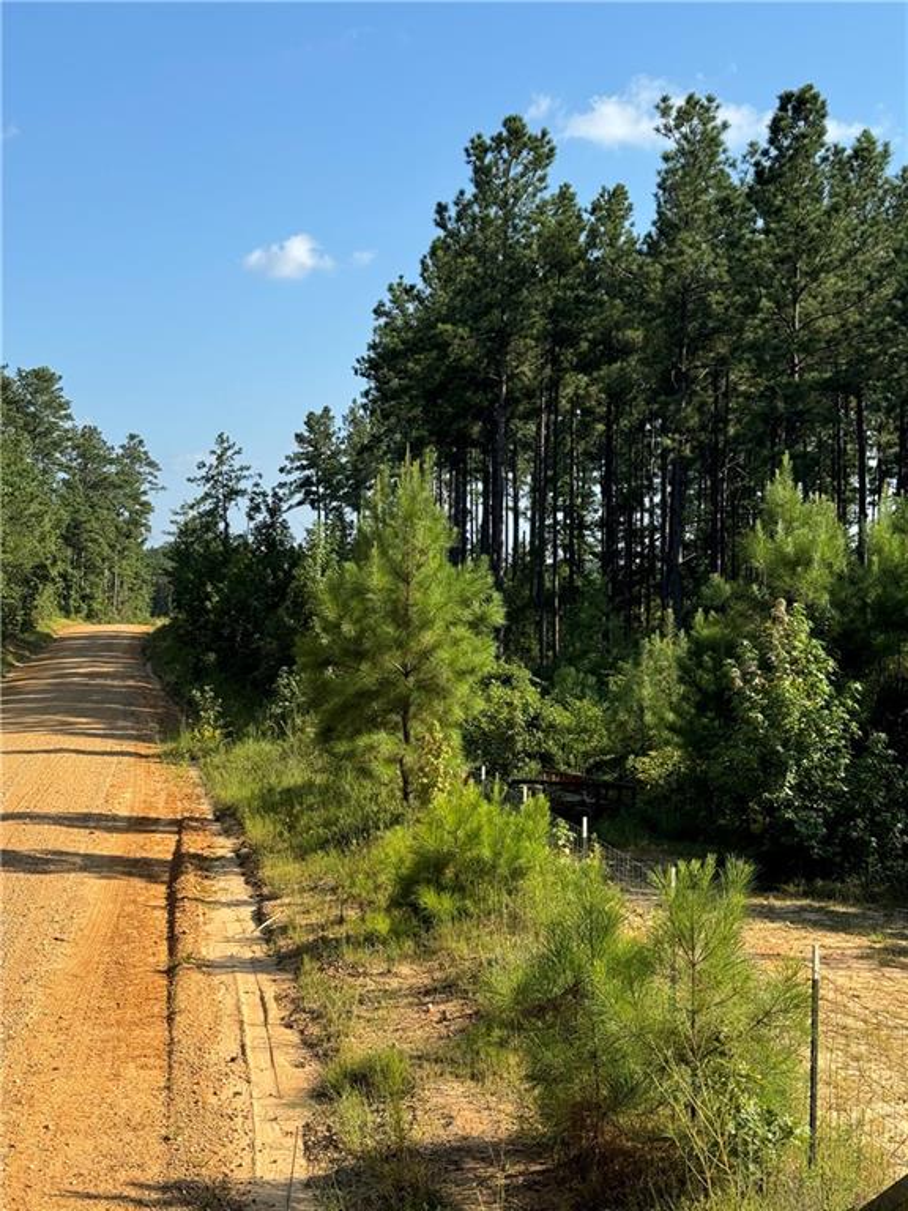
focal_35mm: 48
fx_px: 1679
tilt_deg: -0.3
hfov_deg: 30.3
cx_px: 454
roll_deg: +0.5
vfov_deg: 39.7
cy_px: 606
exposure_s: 1/2110
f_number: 1.78
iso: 64
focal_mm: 6.76
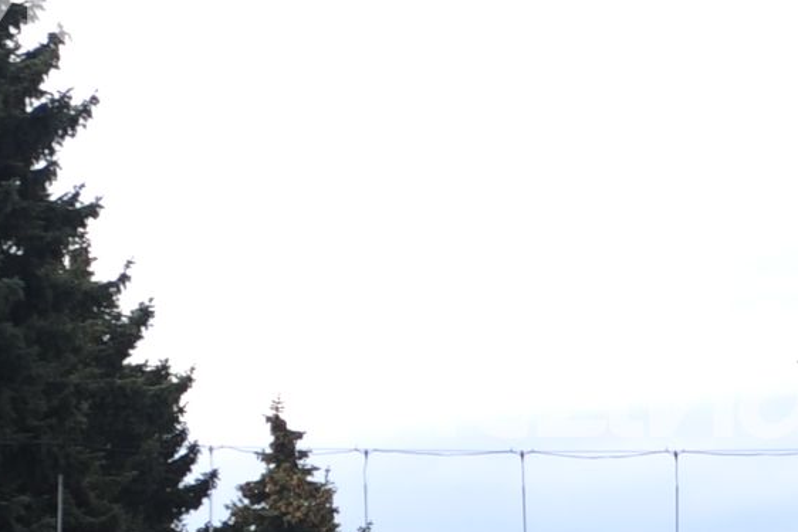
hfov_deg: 5.1
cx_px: 903
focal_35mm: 404
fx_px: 8957
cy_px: 584
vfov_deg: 3.4
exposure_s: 1/320
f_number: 5.6
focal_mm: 70
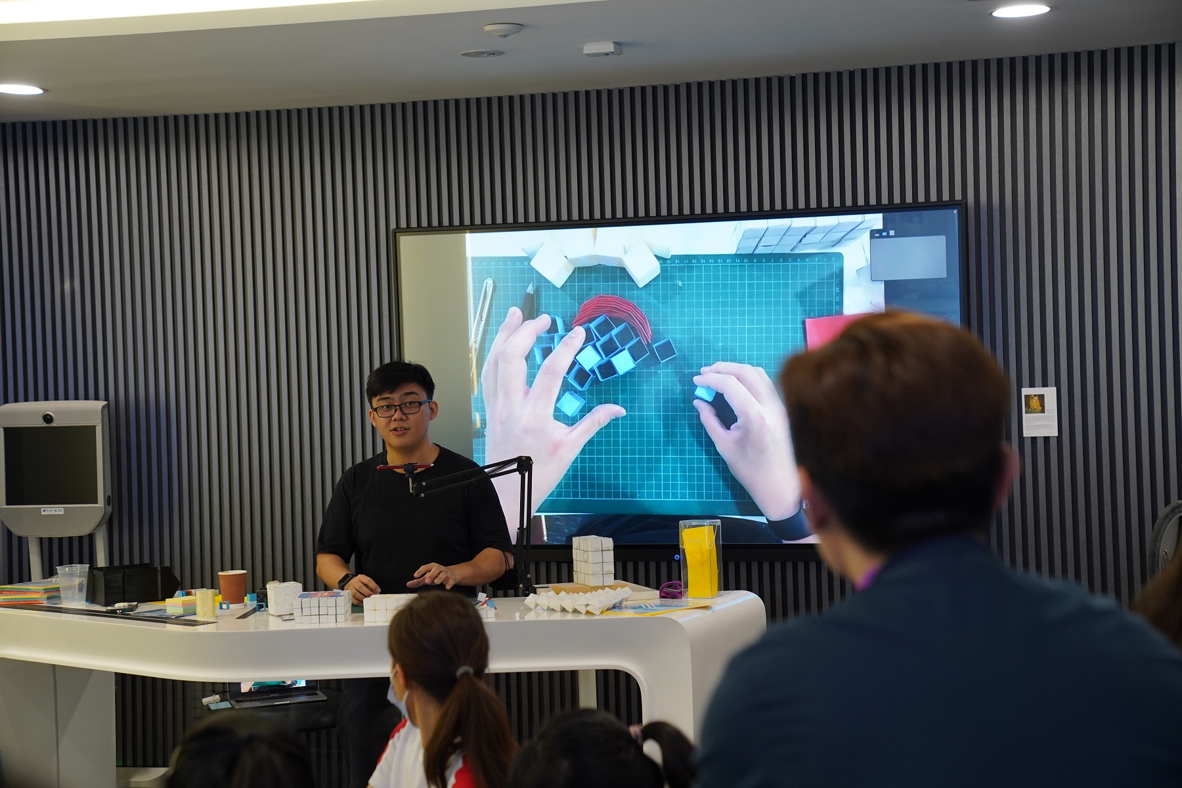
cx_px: 591
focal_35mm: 67
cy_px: 394
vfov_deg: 20.3
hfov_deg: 30.1
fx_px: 2200
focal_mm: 67
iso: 1000
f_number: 4
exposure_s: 1/160
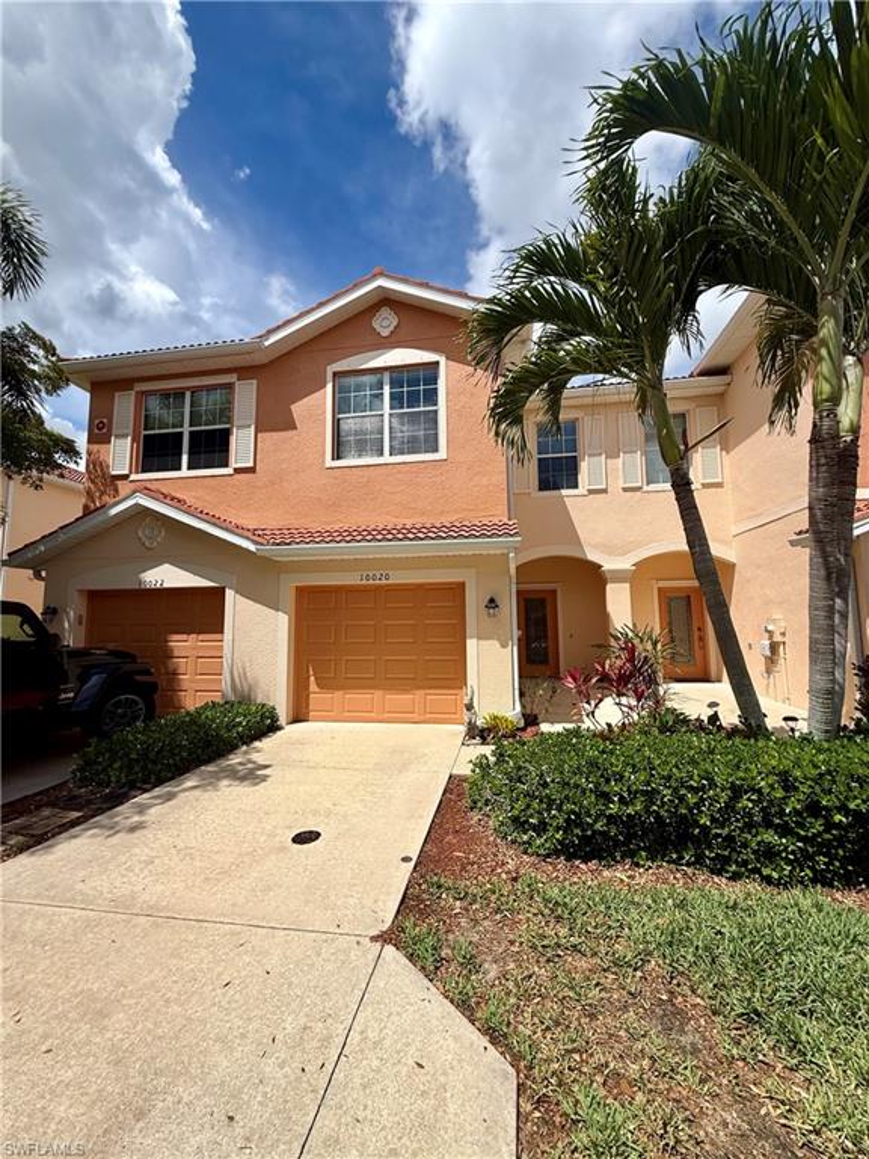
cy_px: 580
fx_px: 469
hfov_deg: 85.7
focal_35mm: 14
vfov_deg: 102.1
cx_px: 434
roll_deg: -0.1
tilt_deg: +6.1
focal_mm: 2.22
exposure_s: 1/3663
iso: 50
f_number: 2.2
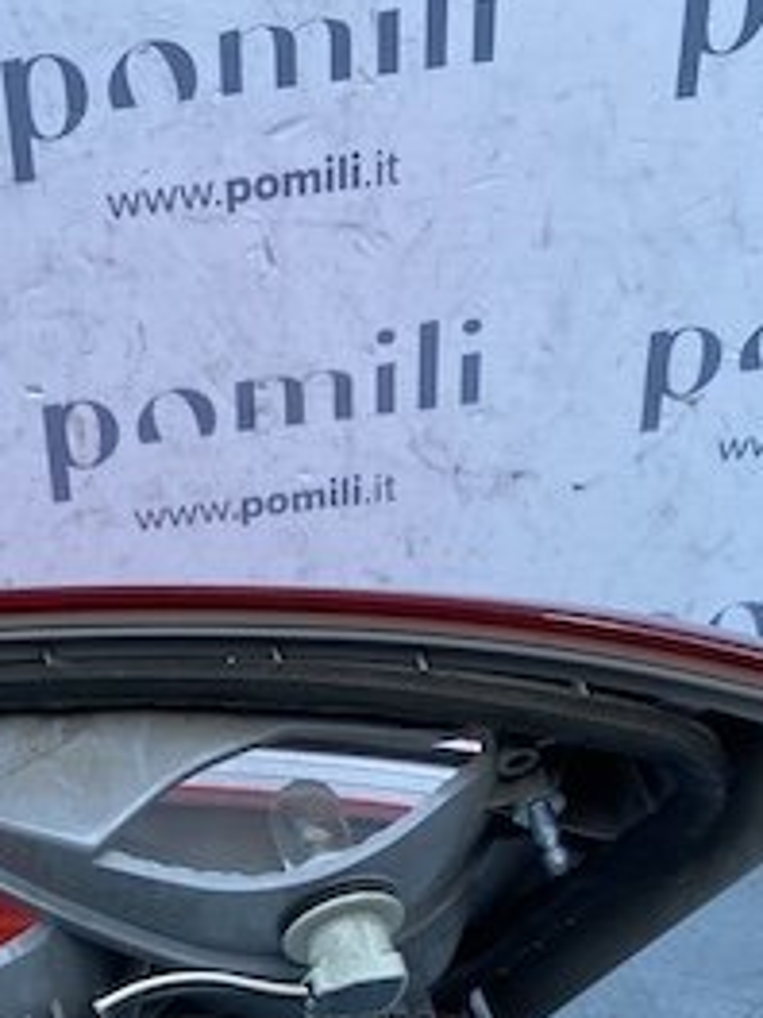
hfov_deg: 22.7
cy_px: 1153
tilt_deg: -45.1
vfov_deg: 27.7
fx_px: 1852
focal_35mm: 63
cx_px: 62
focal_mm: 4.25
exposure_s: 1/898
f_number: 1.8
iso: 32
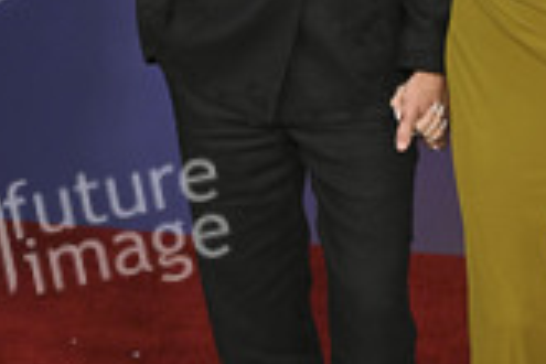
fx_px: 1653
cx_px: 420
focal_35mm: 109
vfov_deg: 12.5
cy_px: 73
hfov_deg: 18.6
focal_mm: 45
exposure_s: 1/320
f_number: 4
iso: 2000
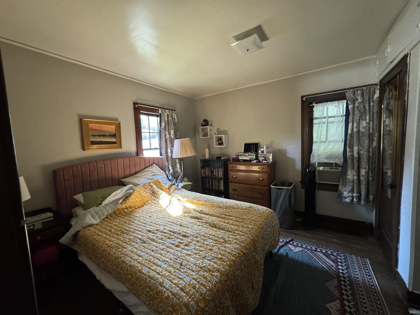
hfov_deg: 102.1
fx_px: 170
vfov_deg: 85.7
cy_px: 158
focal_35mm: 14
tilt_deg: -4.6
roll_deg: +2.9
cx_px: 210
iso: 640
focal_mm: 2.22
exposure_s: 1/60
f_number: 2.2
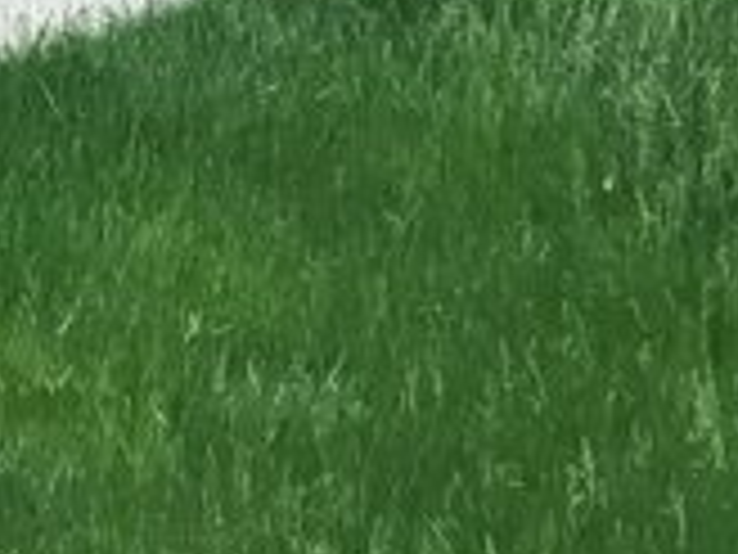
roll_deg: +1.1
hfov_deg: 10.2
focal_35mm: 181
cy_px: -1076
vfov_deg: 7.3
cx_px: -662
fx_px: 3859
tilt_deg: +5.2
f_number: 2.2
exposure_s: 1/30
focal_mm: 4.15
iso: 25
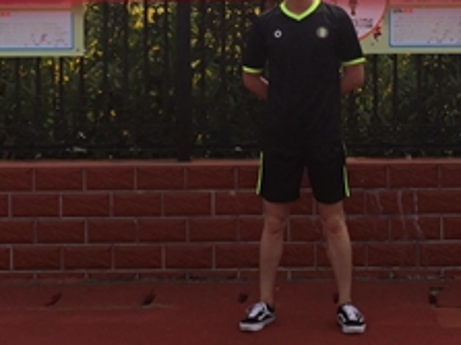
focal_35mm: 97
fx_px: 1291
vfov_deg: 15.1
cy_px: 62
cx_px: 287
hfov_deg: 20.2
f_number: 1.6
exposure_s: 1/2770
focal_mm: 3.95
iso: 50
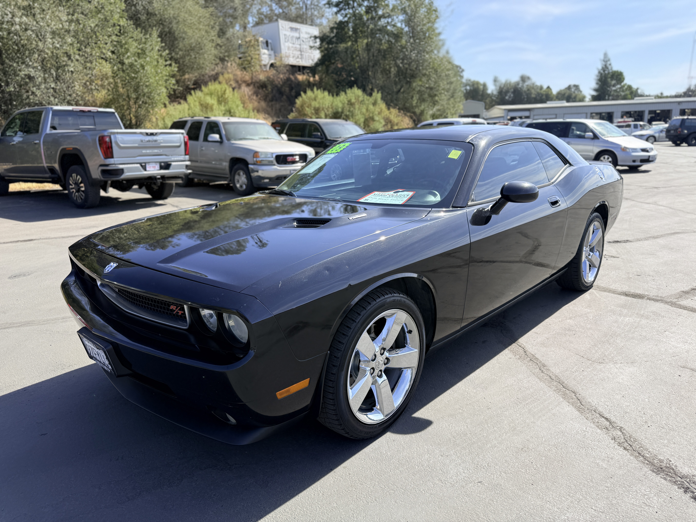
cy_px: 261
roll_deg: +2.5
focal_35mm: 24
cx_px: 348
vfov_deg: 56.8
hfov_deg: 71.6
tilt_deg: -15.0
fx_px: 483
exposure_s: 1/1855
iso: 80
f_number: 1.78
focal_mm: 6.76
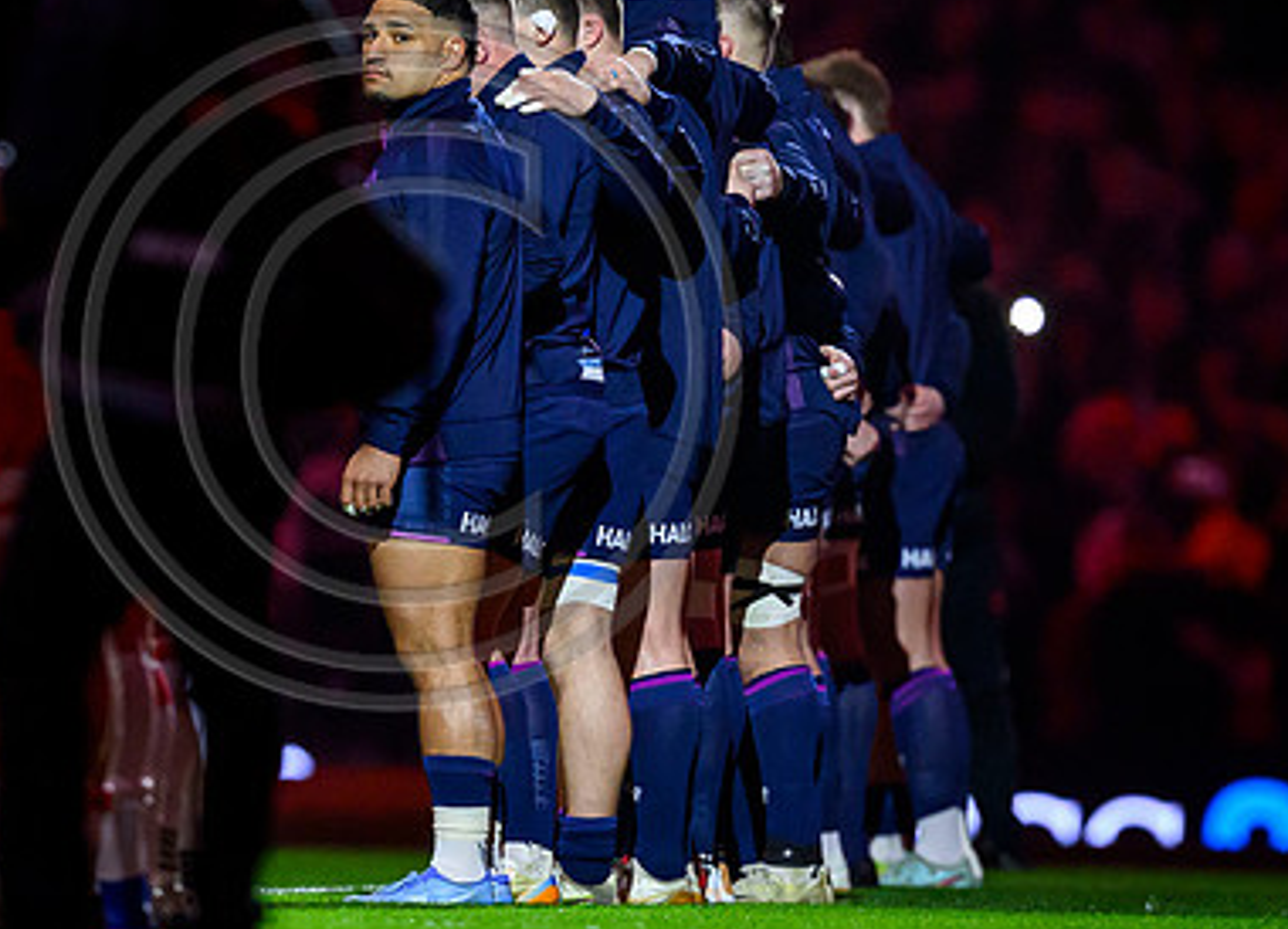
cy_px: 462
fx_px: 37725
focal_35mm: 1028
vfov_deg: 1.4
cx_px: 465
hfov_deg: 2.0
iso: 5000
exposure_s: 1/800
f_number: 3.2
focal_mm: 400
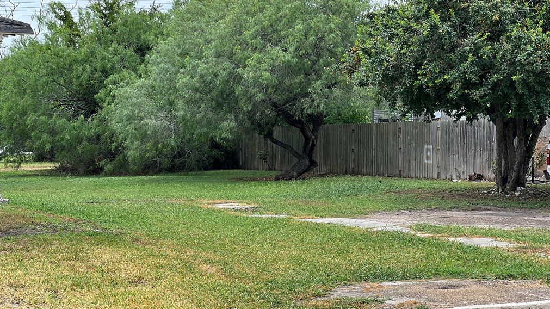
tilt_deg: -1.5
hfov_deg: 25.0
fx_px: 1239
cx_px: 275
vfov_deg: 14.2
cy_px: 157
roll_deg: +1.3
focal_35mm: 85
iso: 25
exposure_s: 1/214
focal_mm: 9
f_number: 2.8
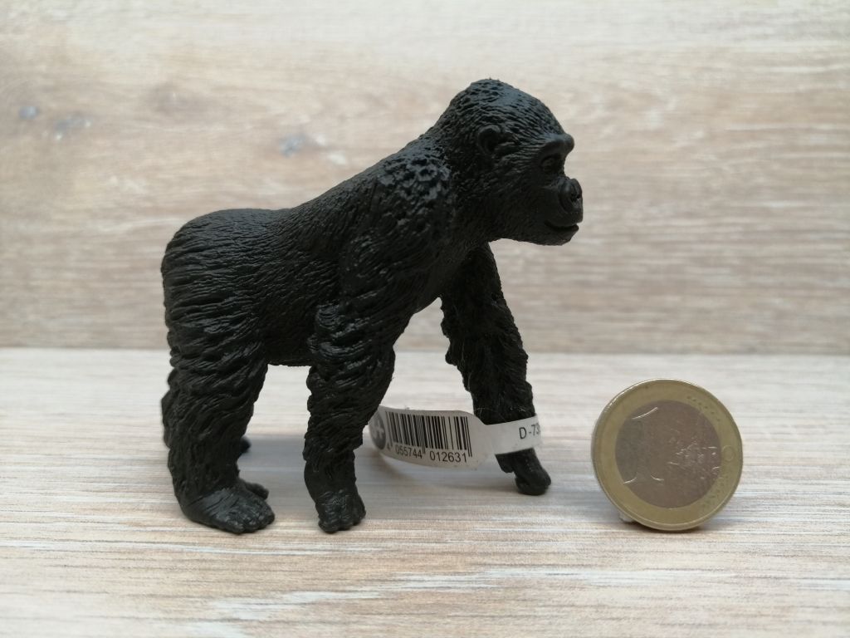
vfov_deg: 51.4
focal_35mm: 27
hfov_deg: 65.3
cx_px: 425
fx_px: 663
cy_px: 319
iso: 50
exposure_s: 1/50
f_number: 1.8
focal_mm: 3.95
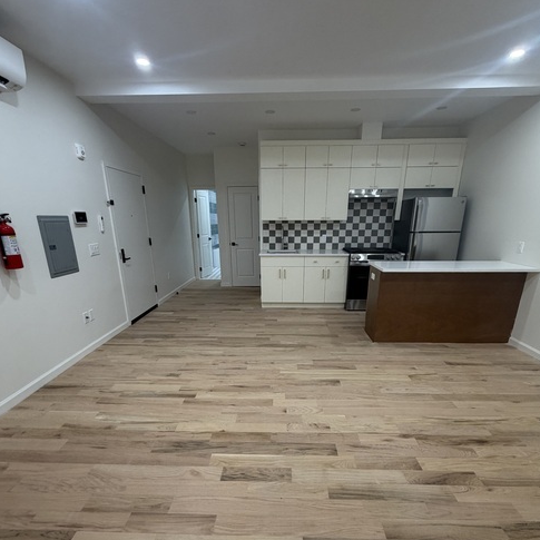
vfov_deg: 83.3
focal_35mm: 17
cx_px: 274
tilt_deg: -17.0
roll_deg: +0.6
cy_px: 313
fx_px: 300
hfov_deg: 84.0
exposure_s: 1/60
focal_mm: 2.22
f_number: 2.2
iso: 200
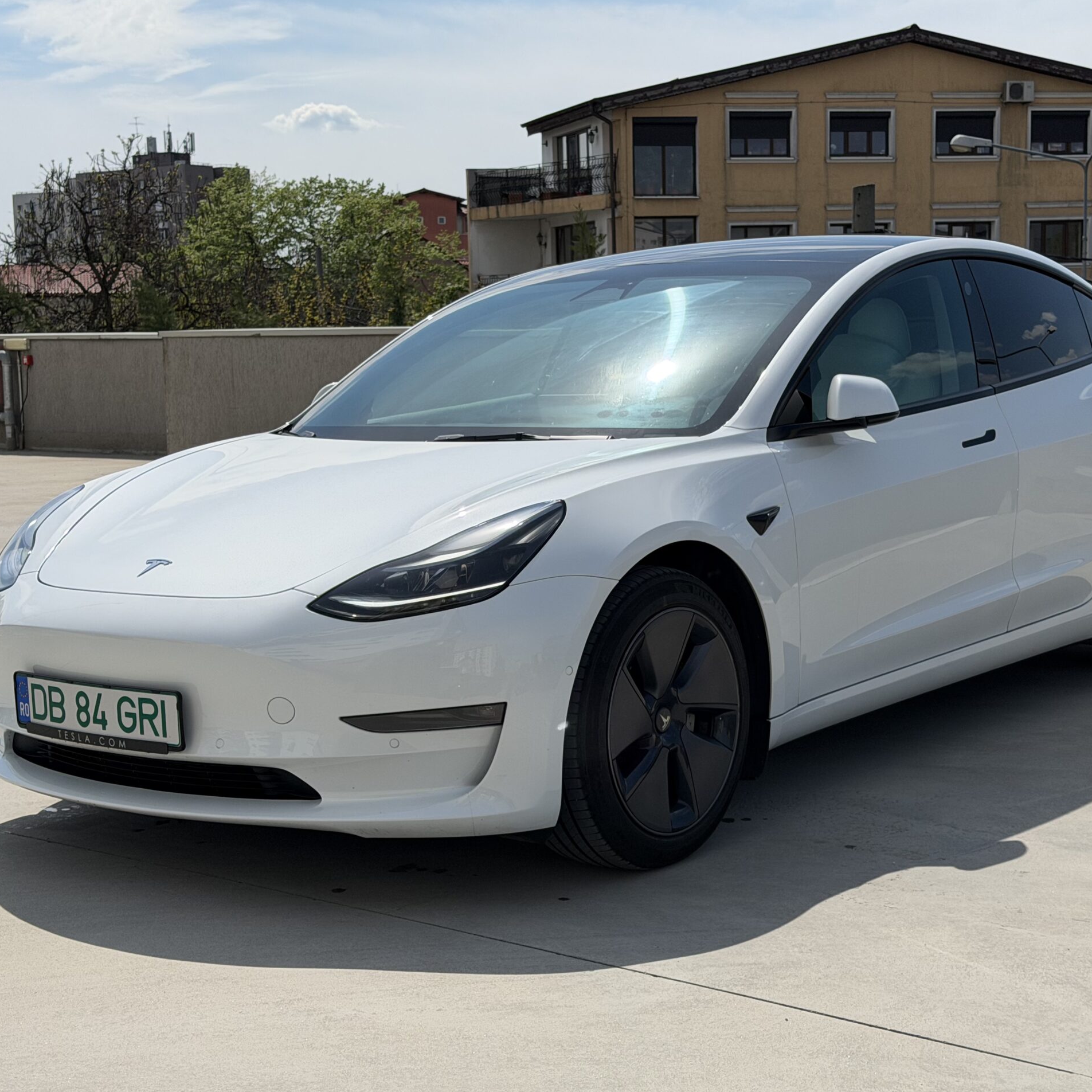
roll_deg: +1.2
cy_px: 546
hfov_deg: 30.0
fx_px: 2034
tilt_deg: -6.7
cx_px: 599
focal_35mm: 57
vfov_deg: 30.0
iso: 80
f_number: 1.78
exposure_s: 1/11364
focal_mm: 6.76
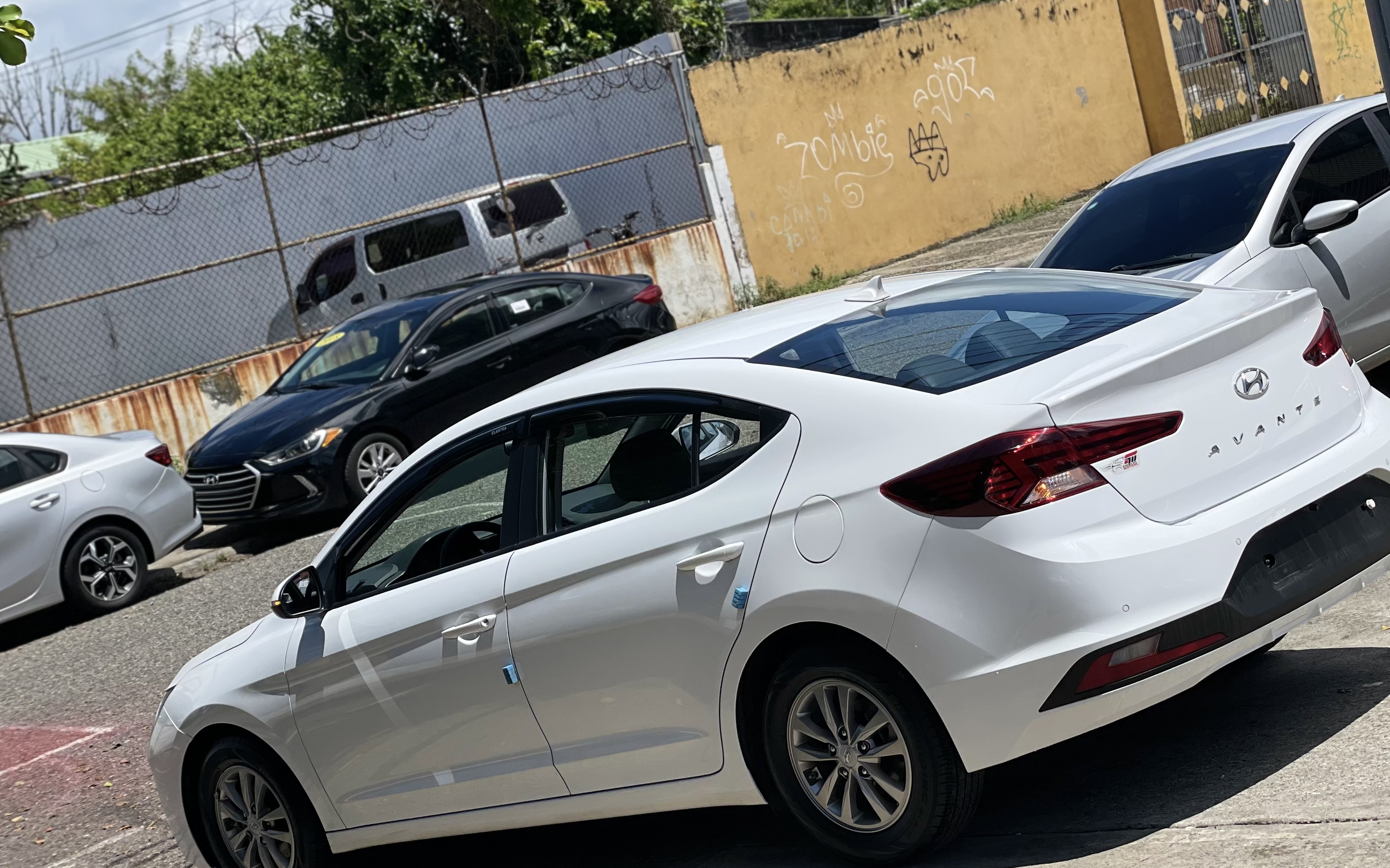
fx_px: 2614
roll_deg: +14.9
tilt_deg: -6.7
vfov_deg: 18.9
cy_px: 452
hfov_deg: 29.8
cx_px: 778
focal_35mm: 69
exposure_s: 1/3425
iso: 32
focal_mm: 6
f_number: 2
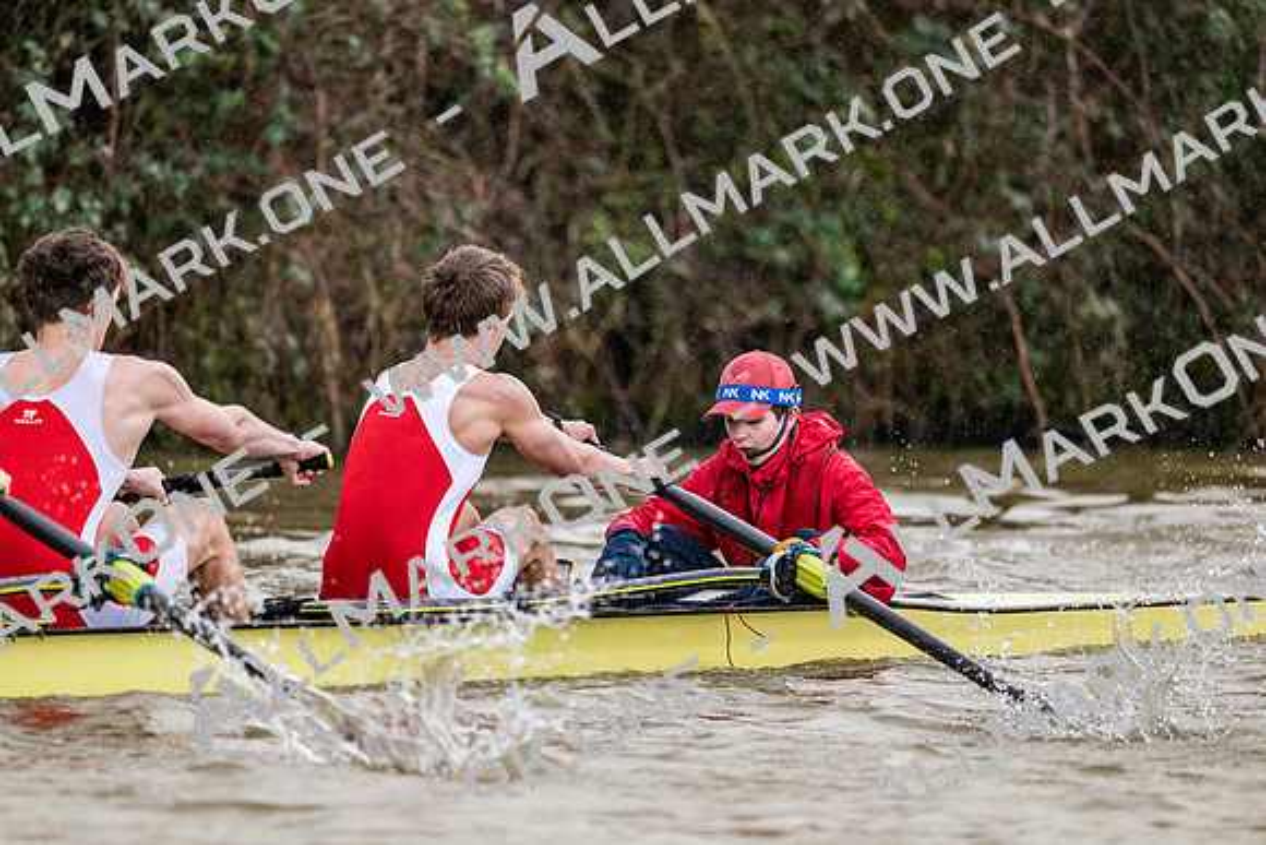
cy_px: 422
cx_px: 633
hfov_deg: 5.2
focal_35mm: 400
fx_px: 14069
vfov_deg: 3.4
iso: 2500
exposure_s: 1/1600
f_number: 4.5
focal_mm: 400
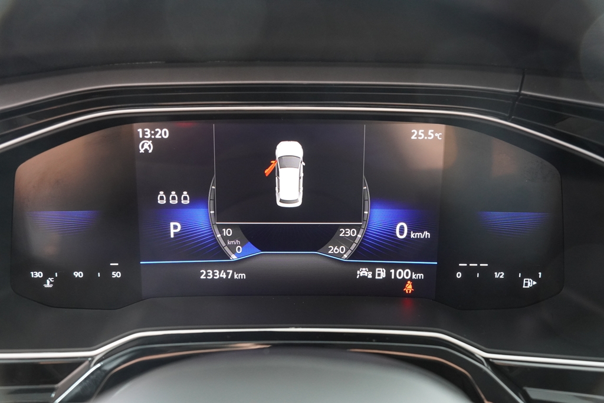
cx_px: 302
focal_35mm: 39
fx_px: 654
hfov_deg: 49.5
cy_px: 202
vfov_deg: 34.2
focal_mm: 26
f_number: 3.5
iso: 1600
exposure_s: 1/60
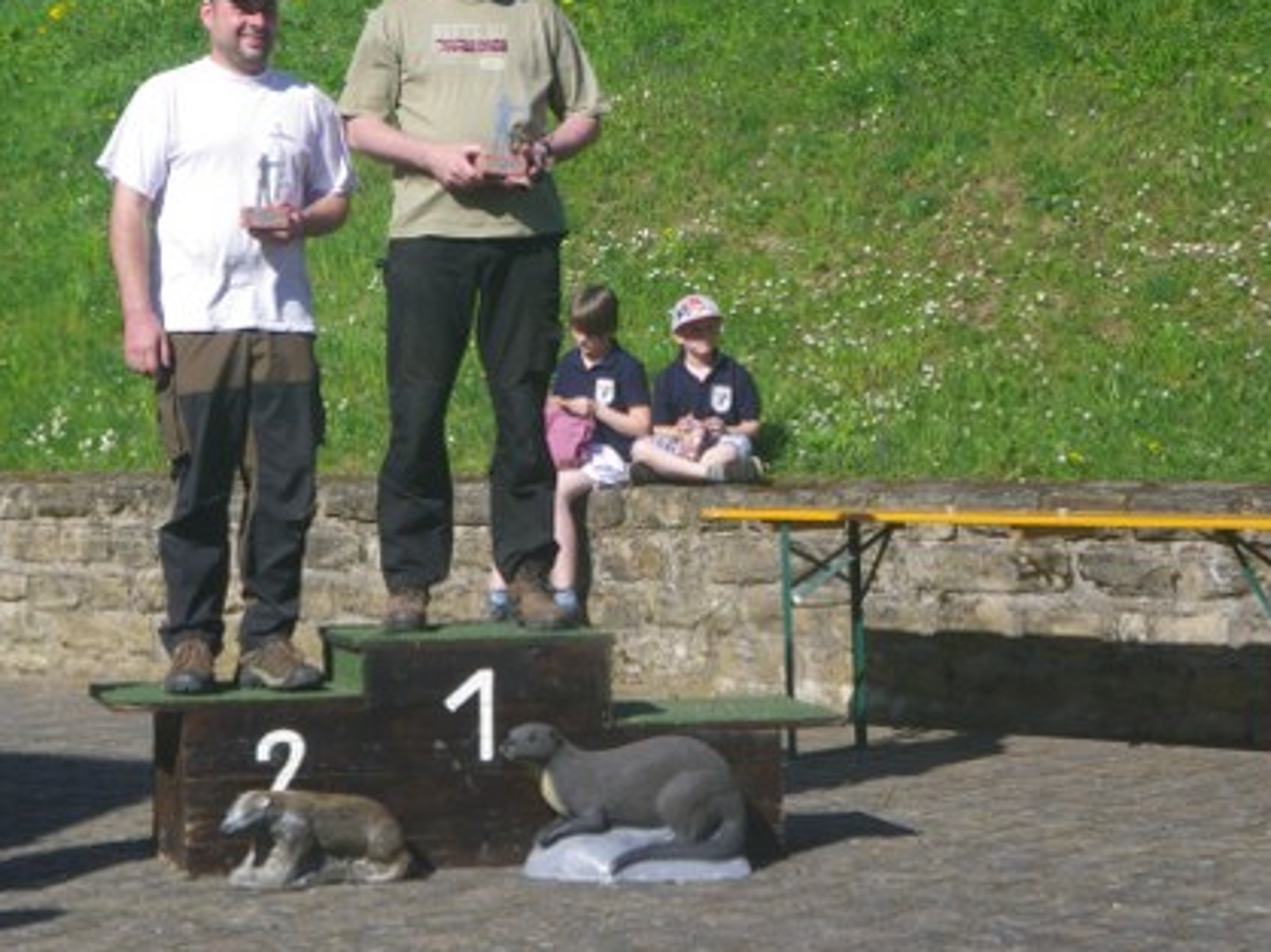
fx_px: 3486
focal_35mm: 95
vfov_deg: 15.5
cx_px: 407
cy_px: 277
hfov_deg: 20.6
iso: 64
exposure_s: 1/250
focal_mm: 11.1
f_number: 5.5
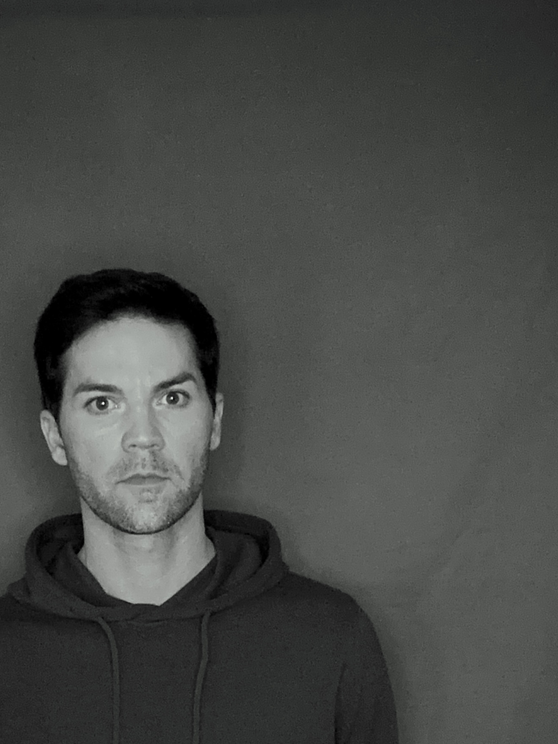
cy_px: 648
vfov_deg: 34.5
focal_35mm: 53
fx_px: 1139
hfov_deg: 27.3
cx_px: 165
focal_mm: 2.69
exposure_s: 1/30
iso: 500
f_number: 1.9
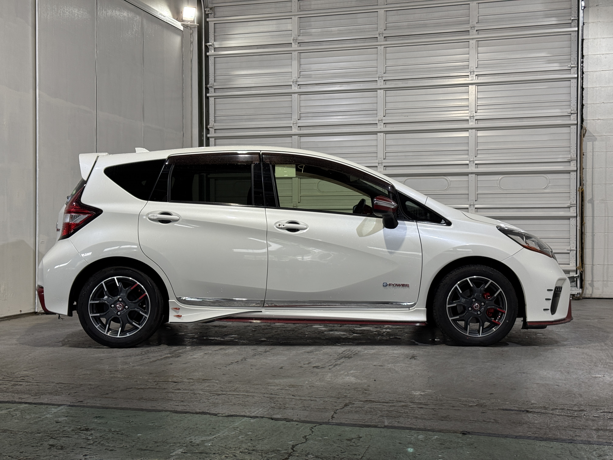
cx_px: 306
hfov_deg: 39.7
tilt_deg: -0.2
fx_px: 850
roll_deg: -0.3
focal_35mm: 48
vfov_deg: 30.3
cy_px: 230
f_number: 1.78
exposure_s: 1/60
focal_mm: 6.76
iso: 80
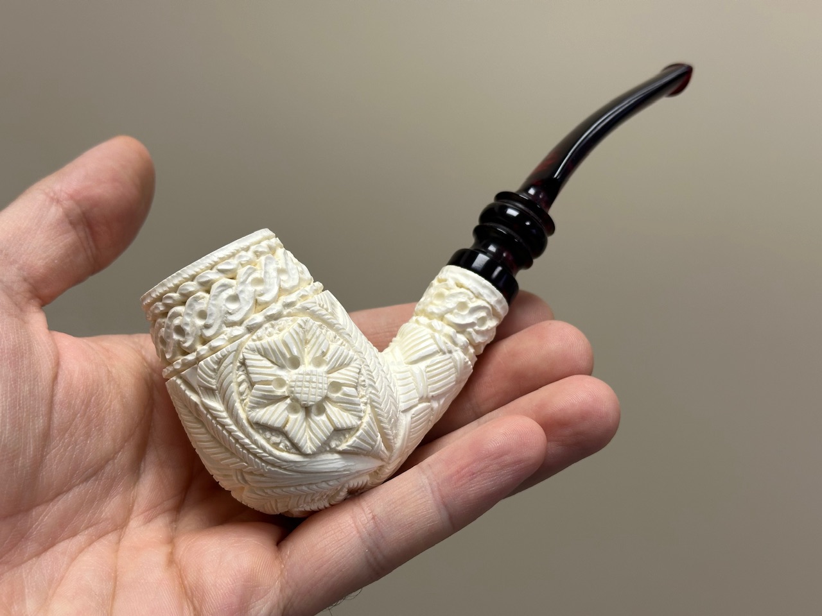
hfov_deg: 39.7
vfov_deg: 30.3
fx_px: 1140
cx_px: 411
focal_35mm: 48
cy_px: 308
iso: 64
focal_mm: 6.86
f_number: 1.78
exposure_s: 1/121
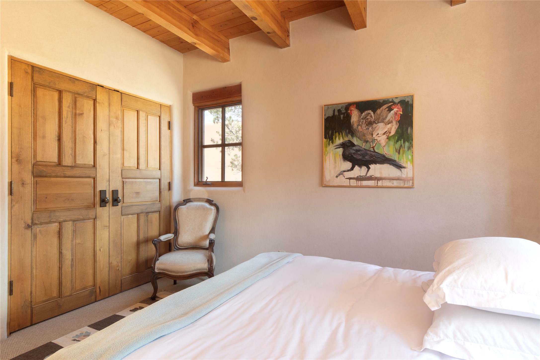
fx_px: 270
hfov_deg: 90.0
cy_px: 180
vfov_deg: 67.4
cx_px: 270
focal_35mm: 18
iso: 400
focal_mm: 12
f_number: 9
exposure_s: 1/13
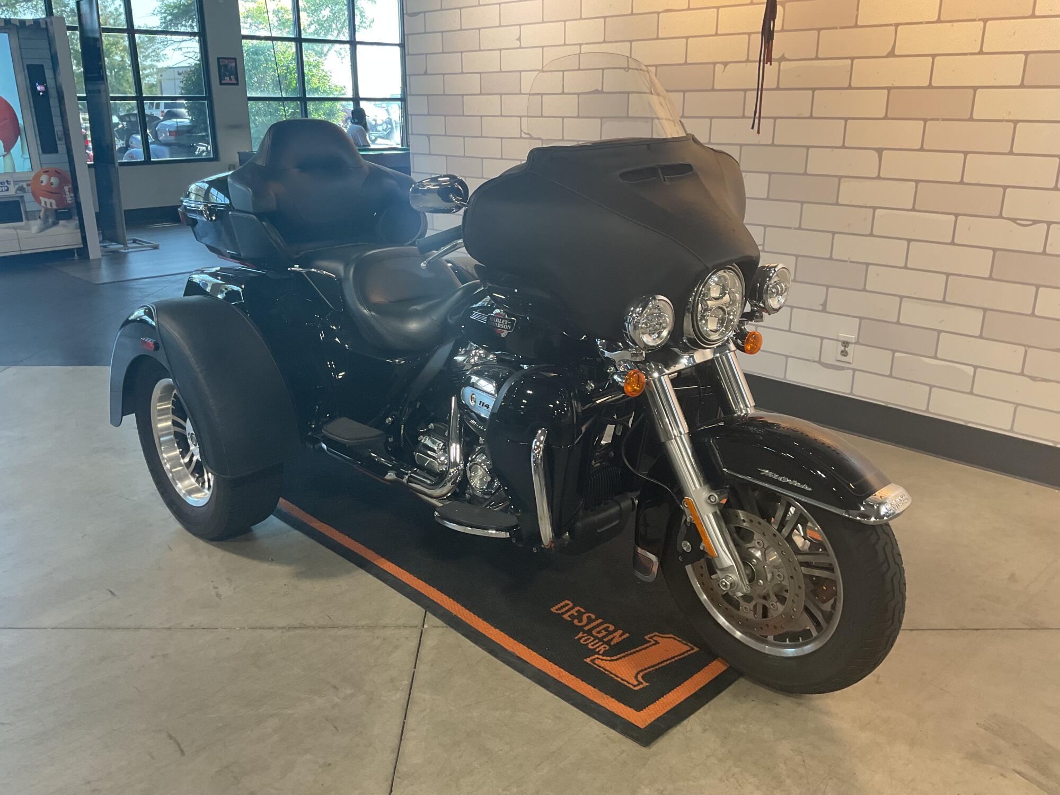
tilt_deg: -18.8
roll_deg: +1.0
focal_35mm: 29
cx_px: 530
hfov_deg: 61.7
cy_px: 398
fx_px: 888
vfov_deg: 48.2
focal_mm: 3
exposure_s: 1/60
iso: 80
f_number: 1.8
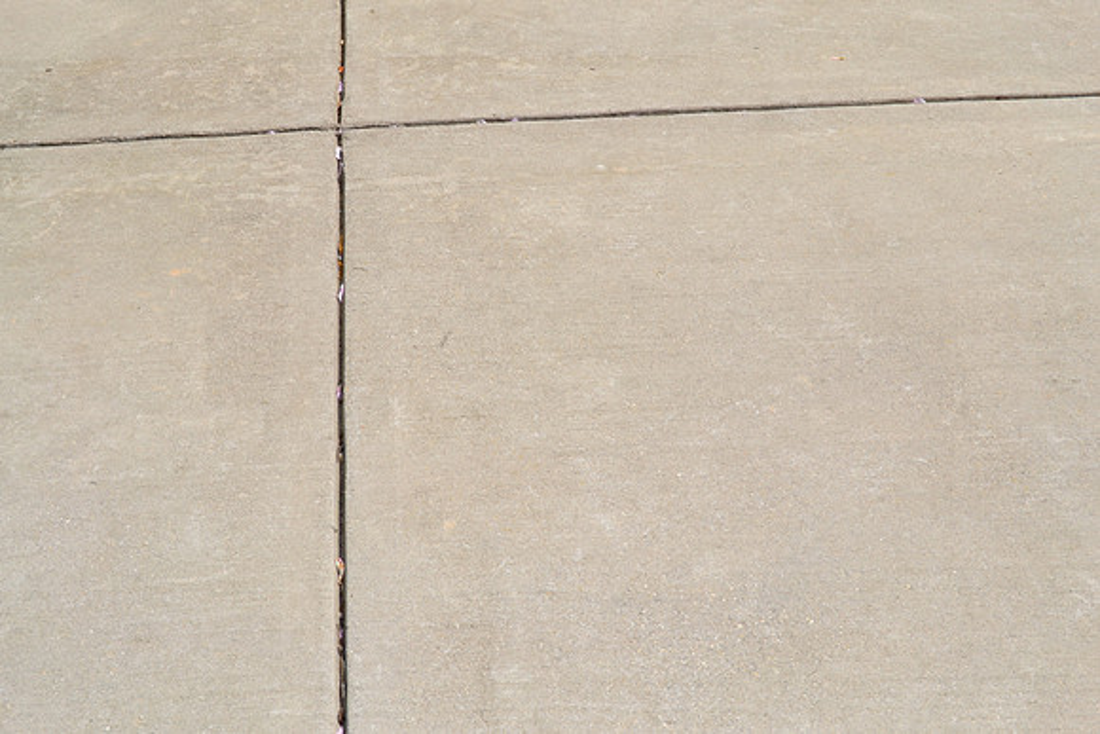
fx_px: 1650
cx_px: 550
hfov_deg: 36.9
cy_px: 367
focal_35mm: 54
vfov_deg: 25.1
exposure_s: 1/200
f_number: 10
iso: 100
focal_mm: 36
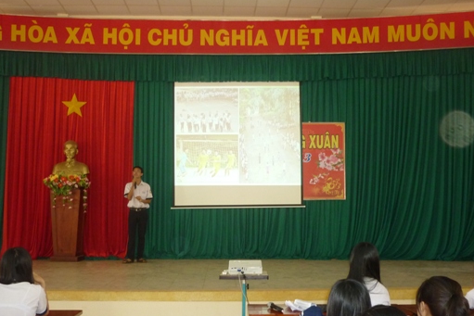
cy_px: 181
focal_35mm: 43
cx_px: 237
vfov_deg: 31.2
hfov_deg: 45.4
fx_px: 566
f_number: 2.8
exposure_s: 1/30
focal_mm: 5.5
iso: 320
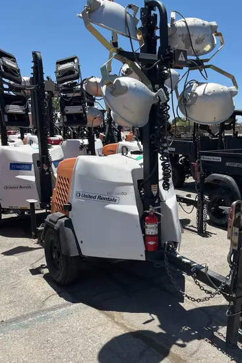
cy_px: 199
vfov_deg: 53.1
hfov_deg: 36.7
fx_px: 363
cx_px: 149
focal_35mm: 36
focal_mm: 5.1
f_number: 1.6
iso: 50
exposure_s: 1/3215
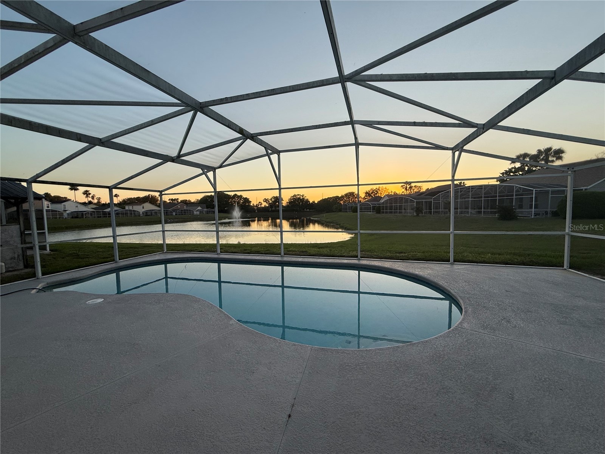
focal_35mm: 14
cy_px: 227
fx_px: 245
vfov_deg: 85.7
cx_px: 302
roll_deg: +1.7
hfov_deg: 102.1
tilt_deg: -3.5
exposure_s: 1/244
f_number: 2.2
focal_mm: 2.22
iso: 50
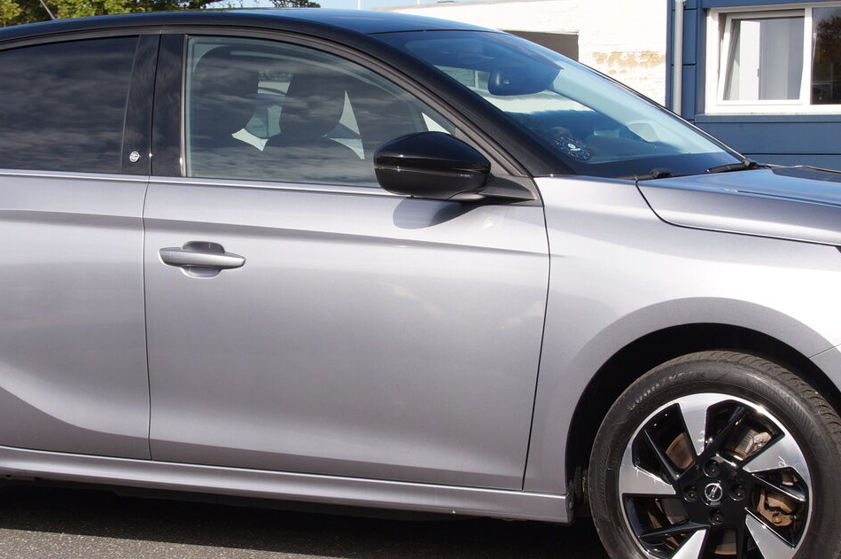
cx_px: 413
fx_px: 1984
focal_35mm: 85
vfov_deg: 16.0
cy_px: 279
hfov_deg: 23.9
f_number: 8
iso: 100
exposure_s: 1/200
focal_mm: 28
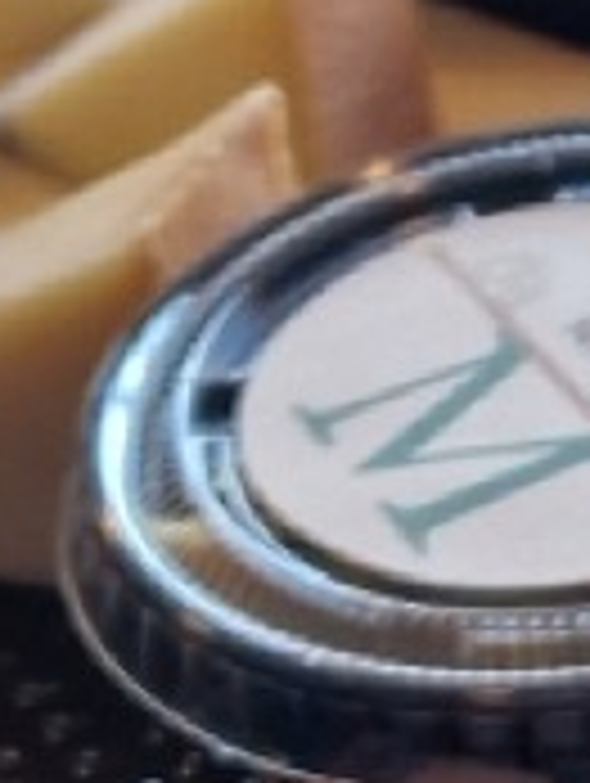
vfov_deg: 11.5
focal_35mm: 169
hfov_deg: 7.6
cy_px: -112
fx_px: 3831
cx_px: 1811
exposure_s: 1/120
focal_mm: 6.4
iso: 250
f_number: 1.8
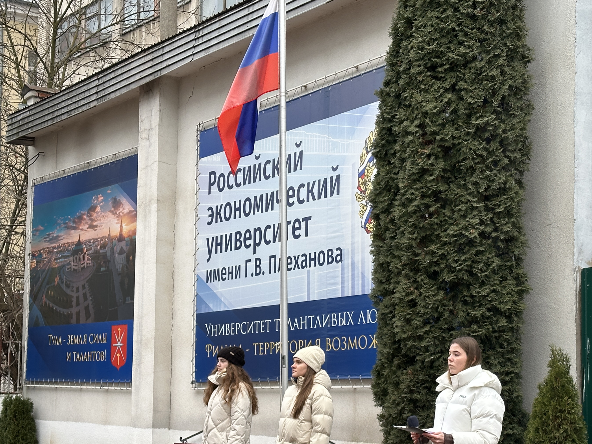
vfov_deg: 20.4
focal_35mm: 72
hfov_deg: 27.0
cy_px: 289
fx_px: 1231
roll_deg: -1.3
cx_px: 320
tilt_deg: +4.1
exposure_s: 1/142
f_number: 1.78
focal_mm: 6.86
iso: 50
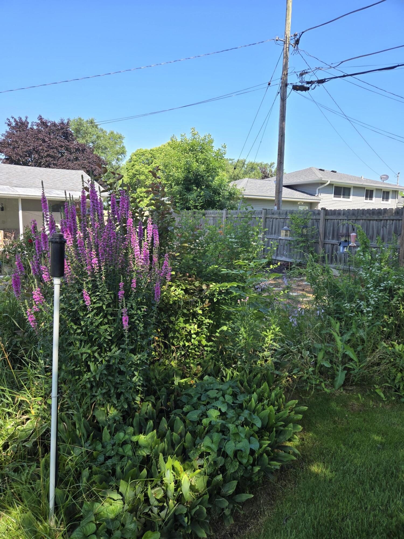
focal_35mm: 23
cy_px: 270
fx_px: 358
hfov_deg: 58.9
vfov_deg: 73.9
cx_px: 202
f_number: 1.8
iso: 25
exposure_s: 1/734
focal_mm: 5.4
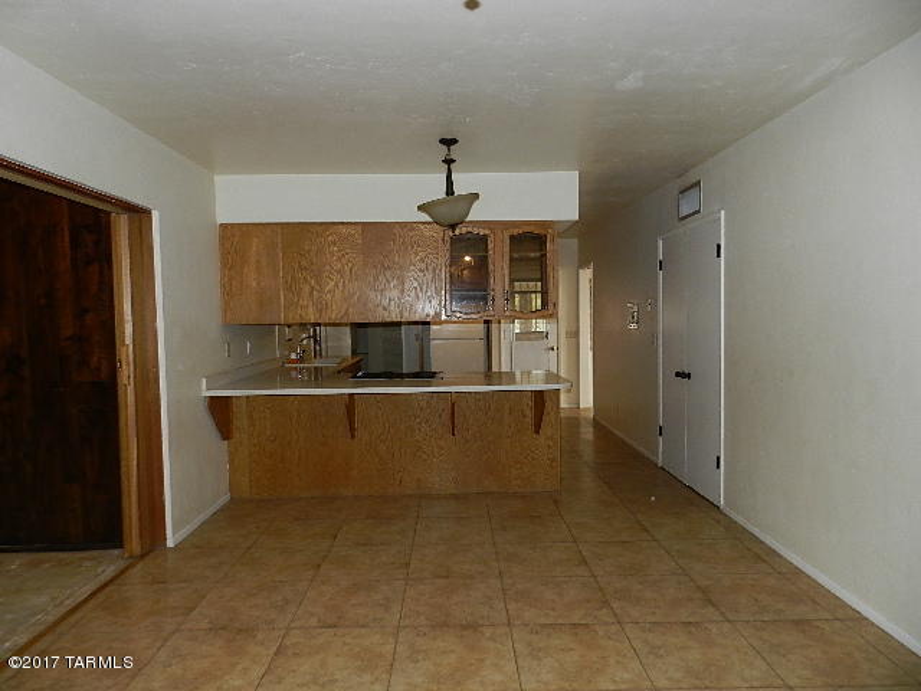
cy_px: 346
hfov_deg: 73.9
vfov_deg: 58.9
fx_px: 612
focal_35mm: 23
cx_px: 460
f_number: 3.4
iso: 200
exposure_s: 1/30
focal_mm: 4
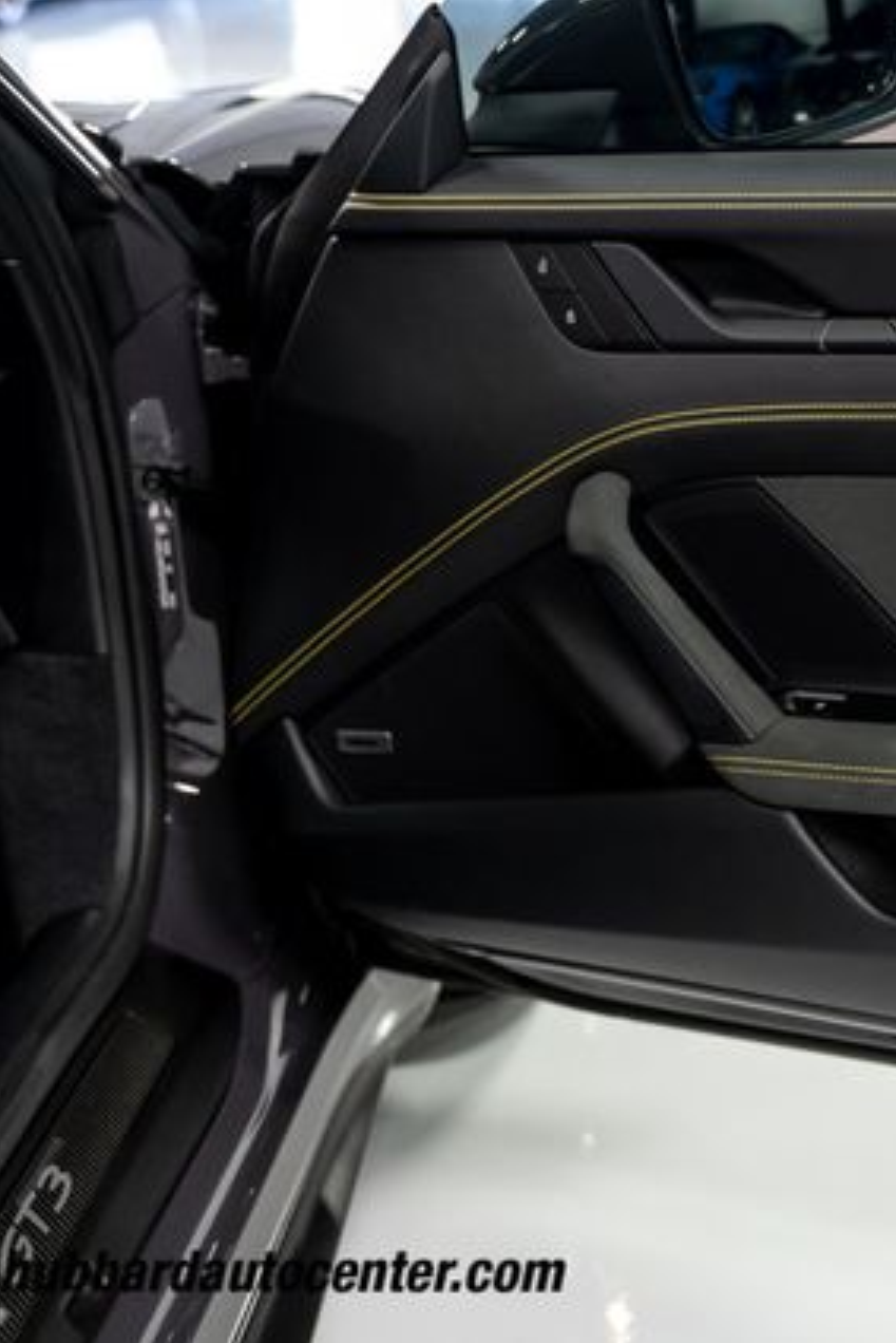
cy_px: 670
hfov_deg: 18.5
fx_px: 2648
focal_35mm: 71
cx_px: 959
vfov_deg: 28.4
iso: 3200
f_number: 4
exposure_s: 1/60
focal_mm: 47
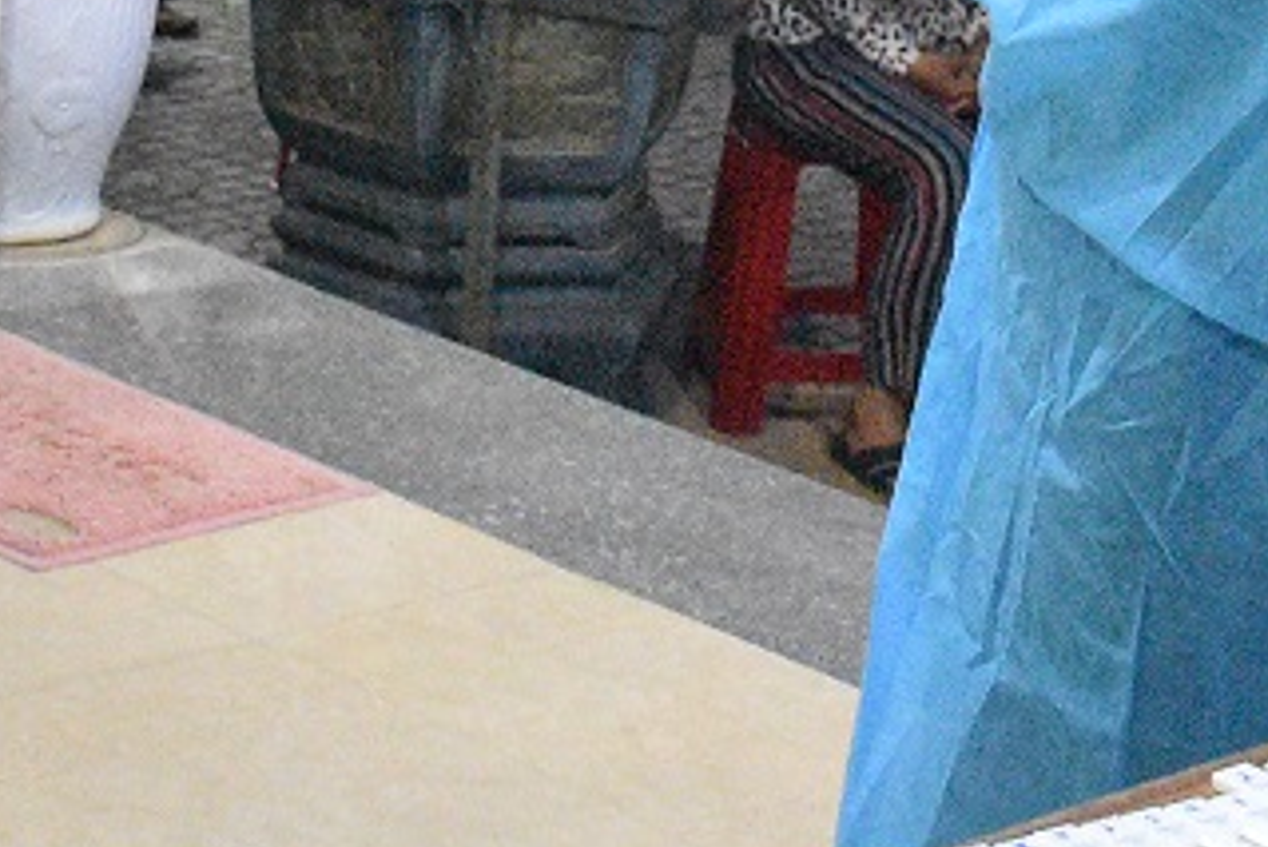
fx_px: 4968
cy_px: -875
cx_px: 735
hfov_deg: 14.5
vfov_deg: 9.1
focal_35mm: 141
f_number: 3.5
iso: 8000
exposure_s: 1/125
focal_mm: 20
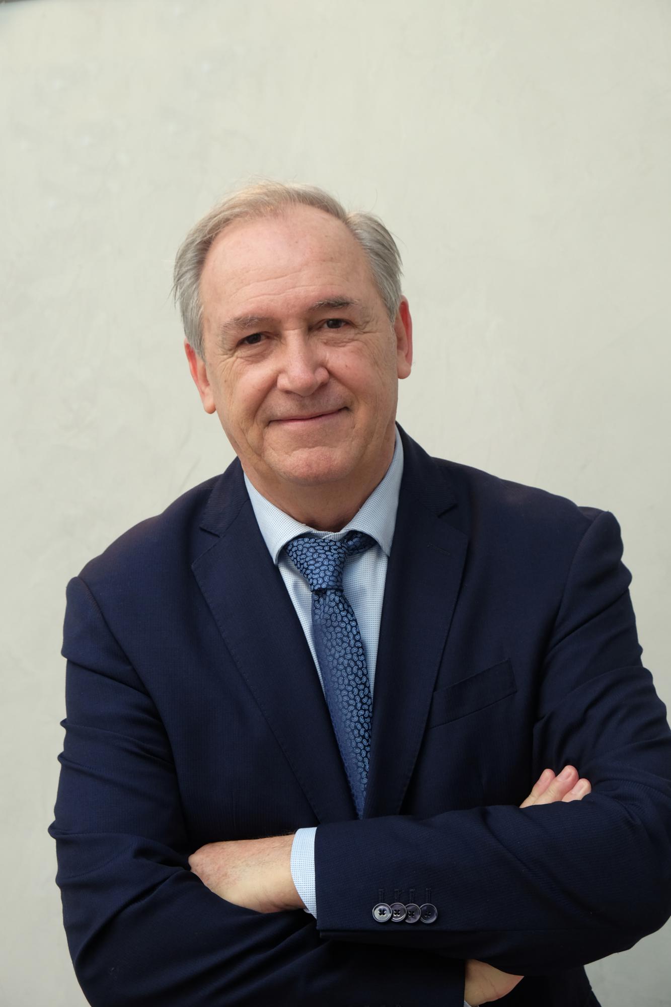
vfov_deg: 24.5
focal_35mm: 83
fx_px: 2321
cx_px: 336
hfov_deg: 16.5
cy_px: 504
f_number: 7.1
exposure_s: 1/60
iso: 640
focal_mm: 55
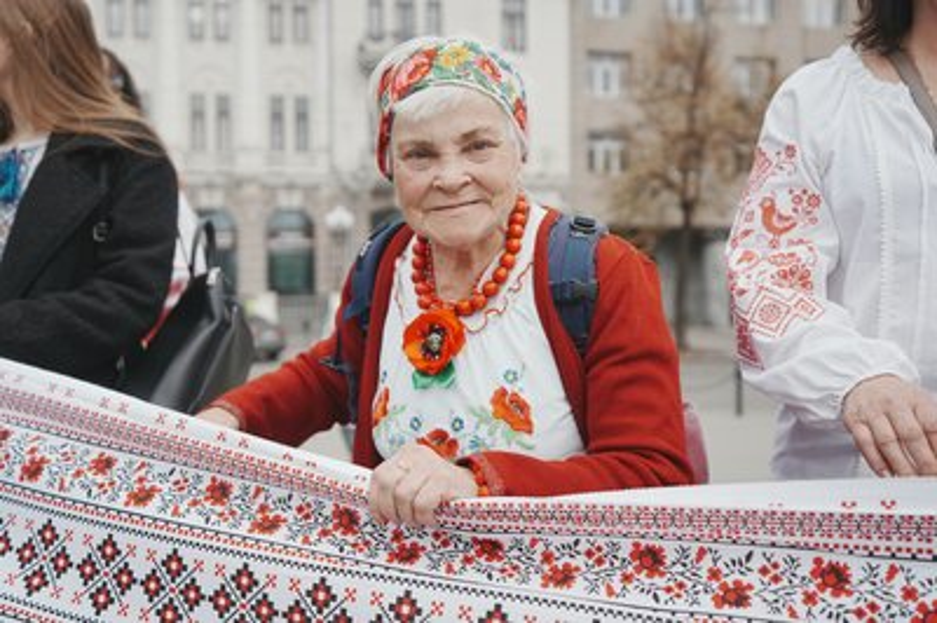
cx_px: 468
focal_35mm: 35
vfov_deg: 37.8
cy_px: 312
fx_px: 910
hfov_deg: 54.5
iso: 125
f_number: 2.8
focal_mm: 35
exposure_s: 1/1250
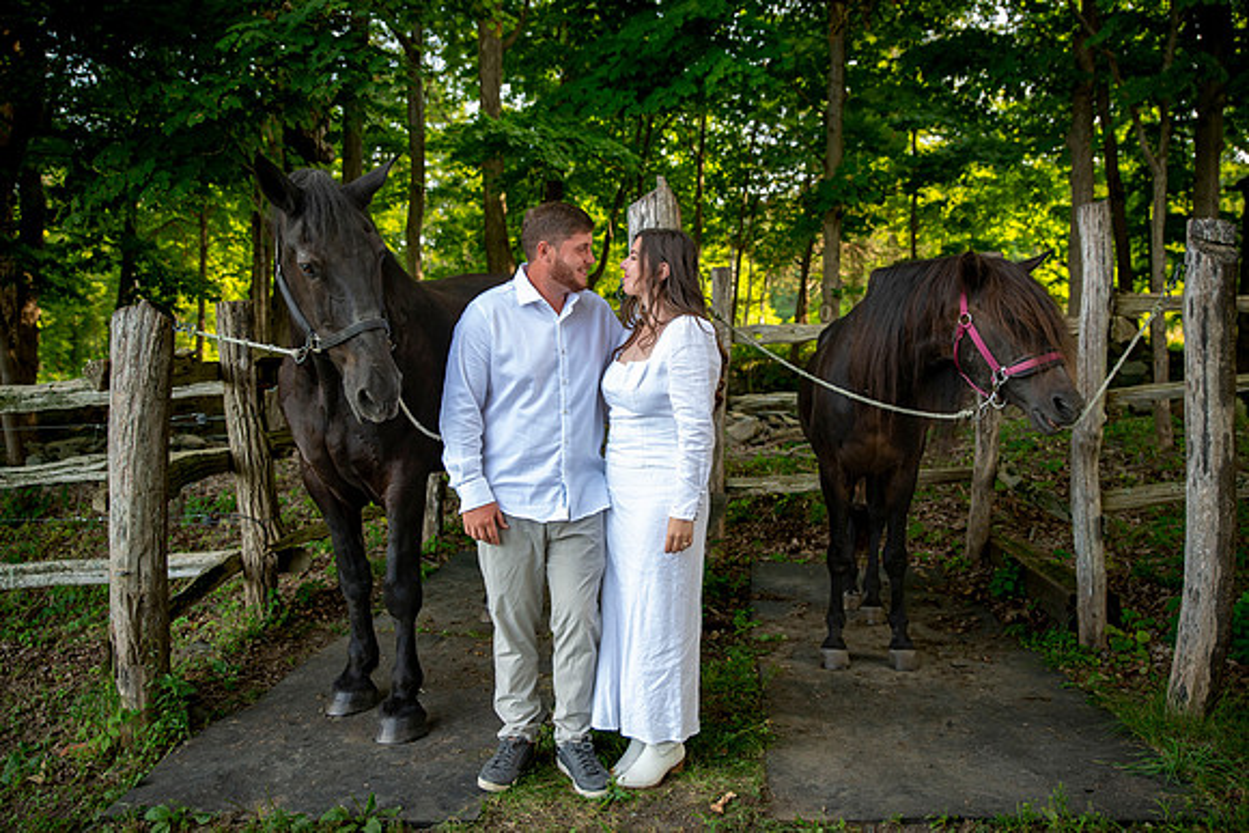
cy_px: 409
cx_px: 619
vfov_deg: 42.6
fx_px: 1069
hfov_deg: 60.6
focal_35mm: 31
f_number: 2.8
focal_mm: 29
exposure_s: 1/320
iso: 400
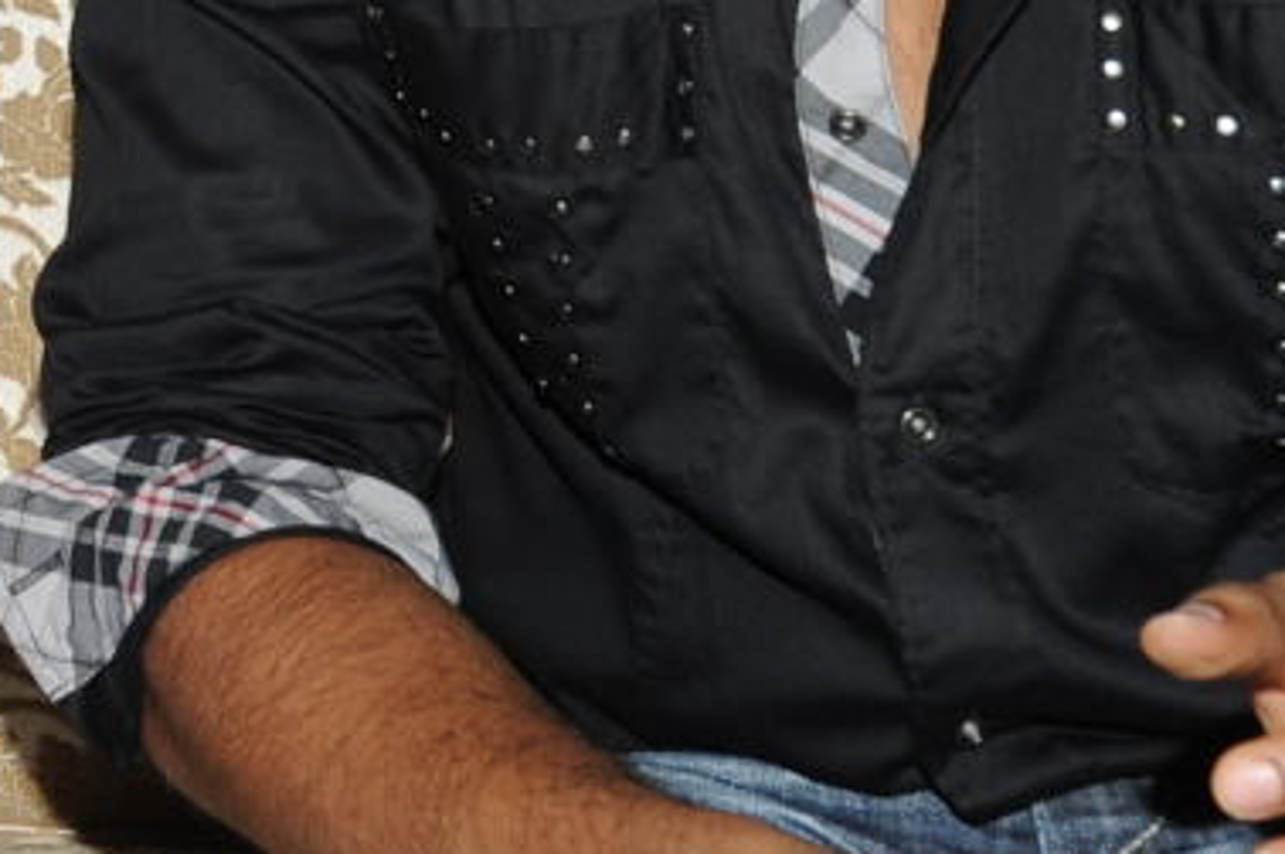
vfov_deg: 9.3
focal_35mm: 144
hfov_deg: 13.8
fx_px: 5133
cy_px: -339
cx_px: -269
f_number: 10
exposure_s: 1/125
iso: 200
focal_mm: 34
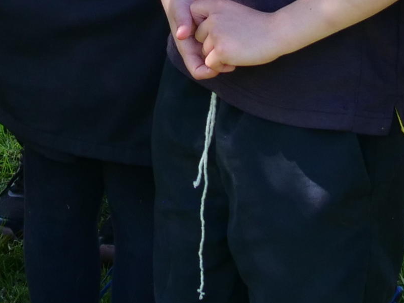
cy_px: -527
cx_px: -192
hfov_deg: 7.4
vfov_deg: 5.4
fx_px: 3057
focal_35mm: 262
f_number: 5.6
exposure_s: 1/200
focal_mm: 21
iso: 200
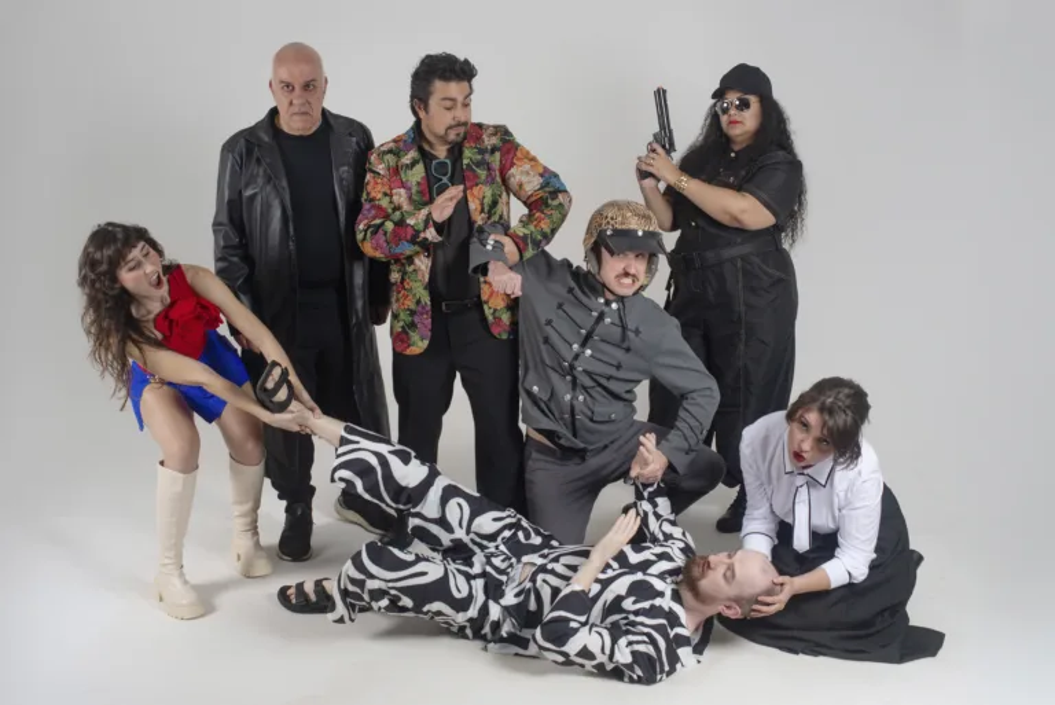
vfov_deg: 37.9
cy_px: 352
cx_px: 528
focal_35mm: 35
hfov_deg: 54.4
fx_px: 1026
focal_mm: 35
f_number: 9
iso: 100
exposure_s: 1/160
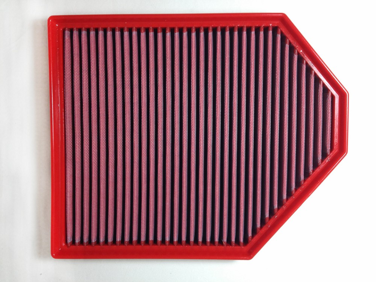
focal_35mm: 35
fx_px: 380
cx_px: 188
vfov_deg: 40.7
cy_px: 141
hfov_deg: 52.6
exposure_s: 1/30
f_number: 2.4
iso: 50
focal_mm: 4.28
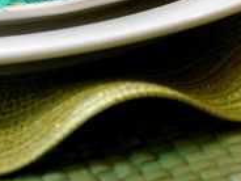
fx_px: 1086
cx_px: 335
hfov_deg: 12.2
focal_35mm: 156
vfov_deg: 9.4
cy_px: -16
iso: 200
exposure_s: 1/30
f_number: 4.5
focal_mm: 25
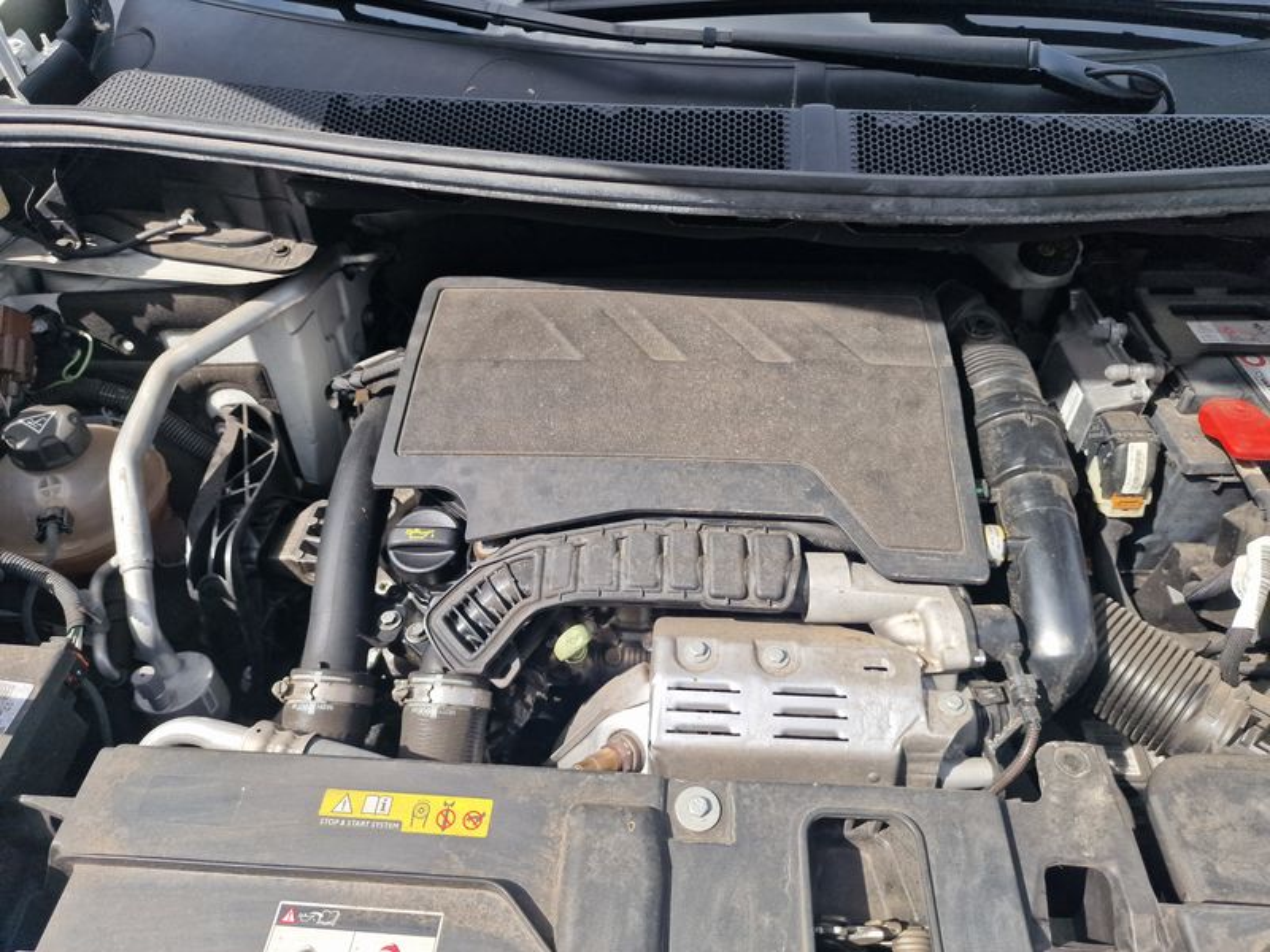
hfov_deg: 73.9
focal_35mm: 23
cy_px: 476
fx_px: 844
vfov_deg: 58.9
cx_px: 635
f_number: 1.8
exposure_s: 1/556
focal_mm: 6.4
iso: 50
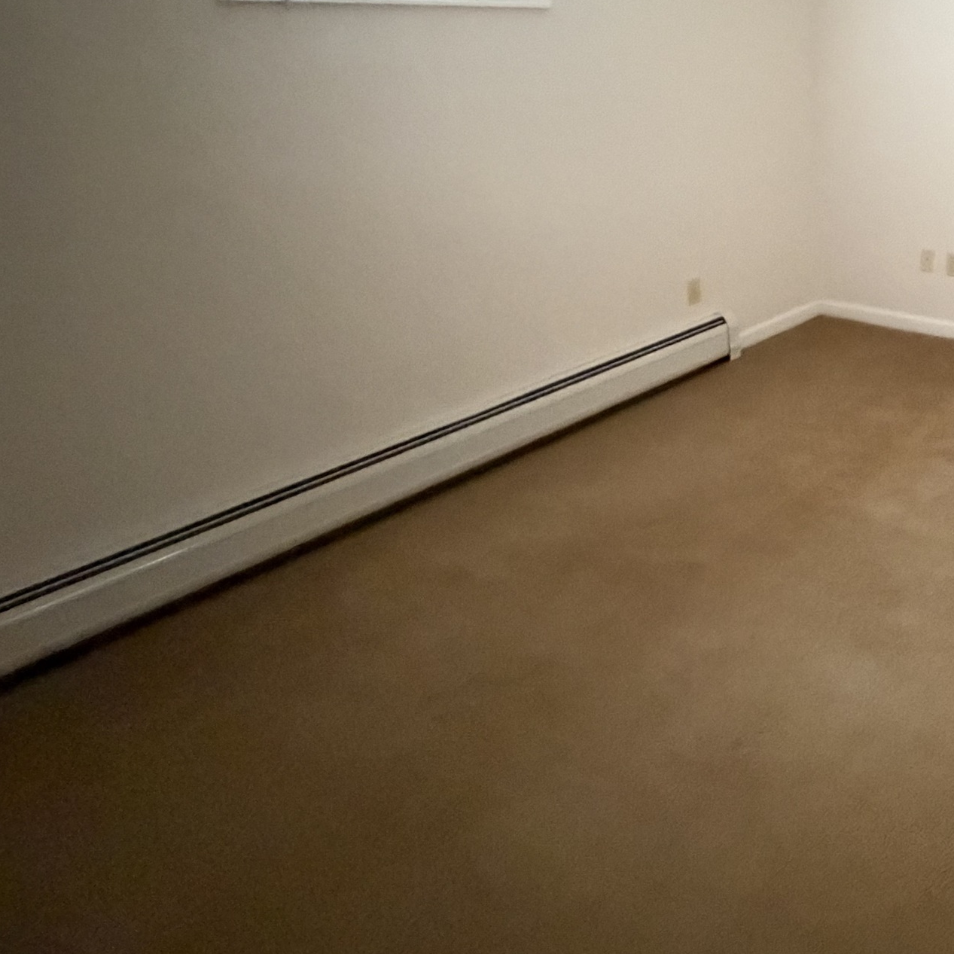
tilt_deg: -7.7
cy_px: 148
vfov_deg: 49.7
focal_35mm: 30
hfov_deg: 41.1
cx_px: 1090
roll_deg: -1.1
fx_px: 935
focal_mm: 2.22
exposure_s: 1/30
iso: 3200
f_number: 2.2
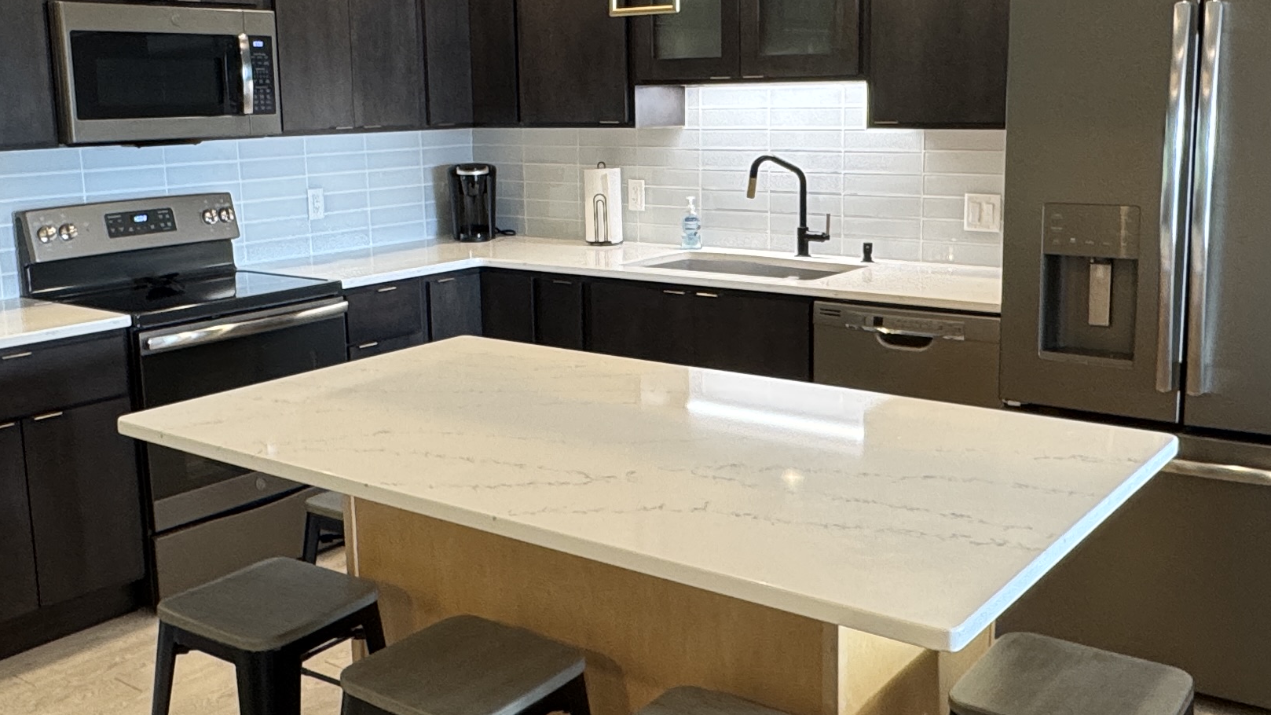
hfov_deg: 52.8
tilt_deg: -9.3
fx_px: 1281
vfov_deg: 31.1
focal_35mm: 38
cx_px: 625
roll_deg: +0.8
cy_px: 303
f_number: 2.2
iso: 200
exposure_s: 1/60
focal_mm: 2.22
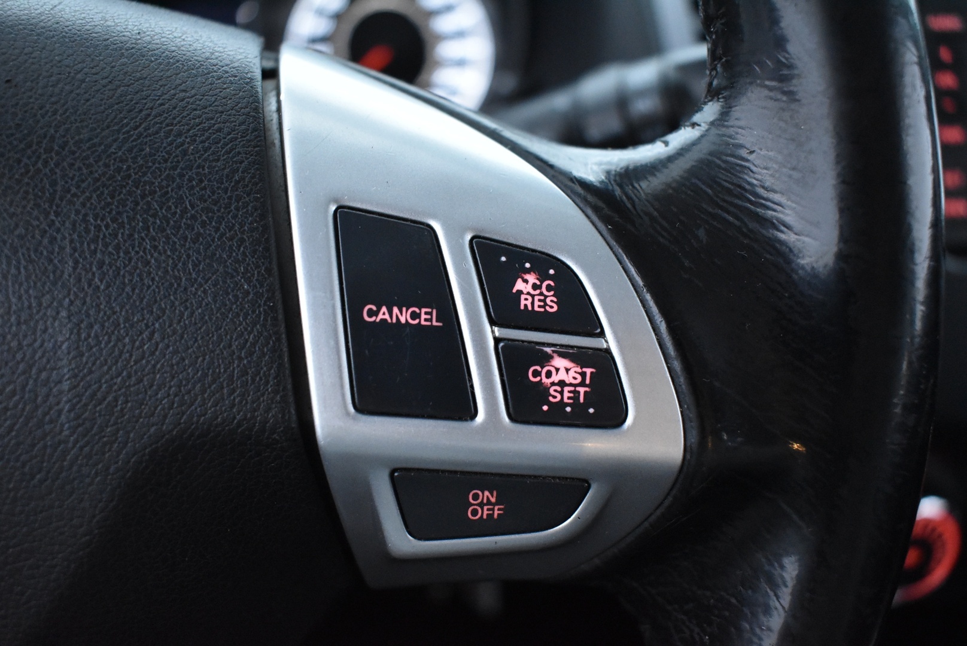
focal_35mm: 33
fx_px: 887
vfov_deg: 40.0
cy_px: 323
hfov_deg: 57.2
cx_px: 484
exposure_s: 1/40
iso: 4000
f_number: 3.8
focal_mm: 22
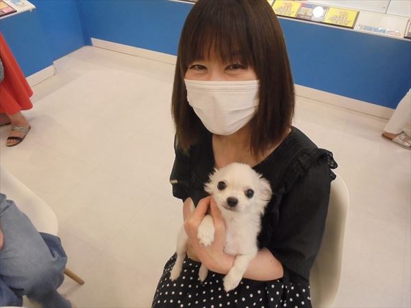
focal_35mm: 26
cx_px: 206
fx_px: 309
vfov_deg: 53.1
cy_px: 154
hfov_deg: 67.3
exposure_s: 1/160
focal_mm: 4.6
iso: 400
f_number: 3.5
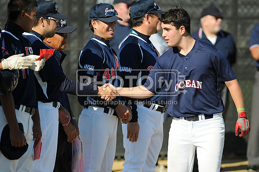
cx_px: 130
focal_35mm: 450
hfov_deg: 4.6
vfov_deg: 3.0
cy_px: 86
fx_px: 3233
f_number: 4
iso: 200
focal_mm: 300
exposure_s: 1/1600
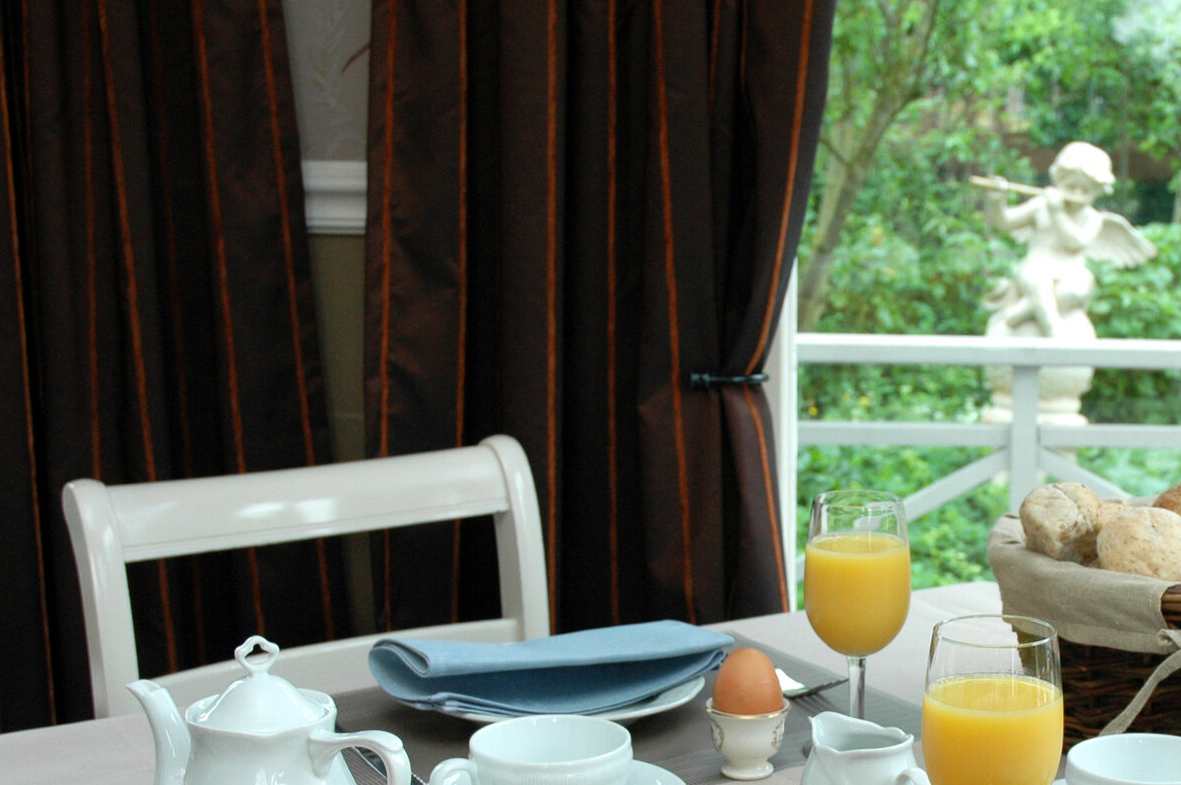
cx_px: 906
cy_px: 610
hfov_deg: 30.5
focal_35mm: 65
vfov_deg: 20.7
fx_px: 2126
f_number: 5.6
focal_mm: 25
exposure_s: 1/80
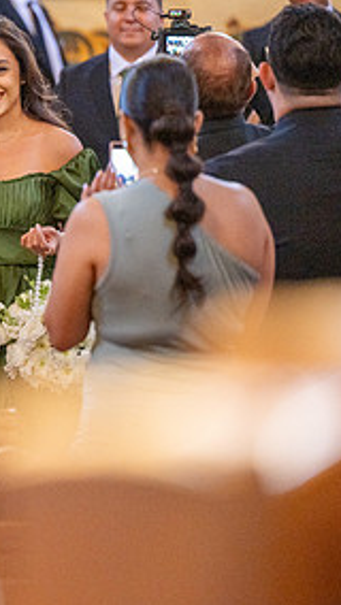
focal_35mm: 428
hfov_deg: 2.8
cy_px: 242
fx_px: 6872
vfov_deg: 5.0
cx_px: -228
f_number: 3.2
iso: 1250
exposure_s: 1/320
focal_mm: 200
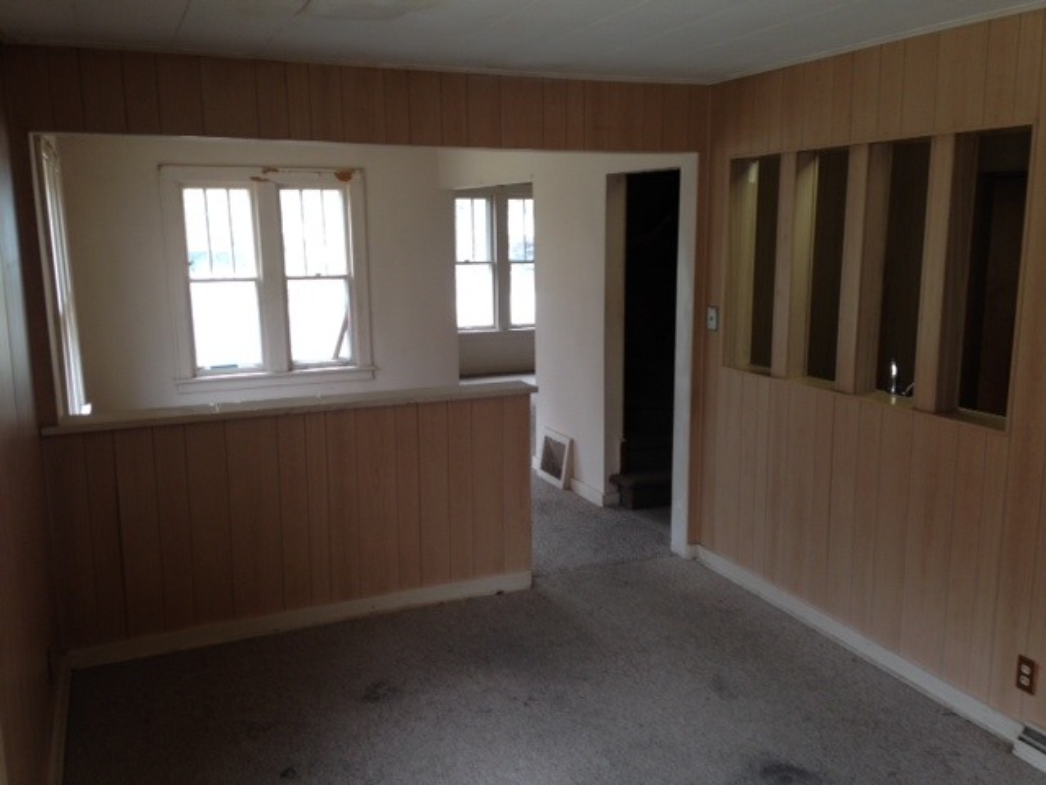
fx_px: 997
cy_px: 392
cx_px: 523
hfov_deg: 55.4
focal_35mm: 33
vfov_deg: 42.9
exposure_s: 1/30
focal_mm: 4.12
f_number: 2.4
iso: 50
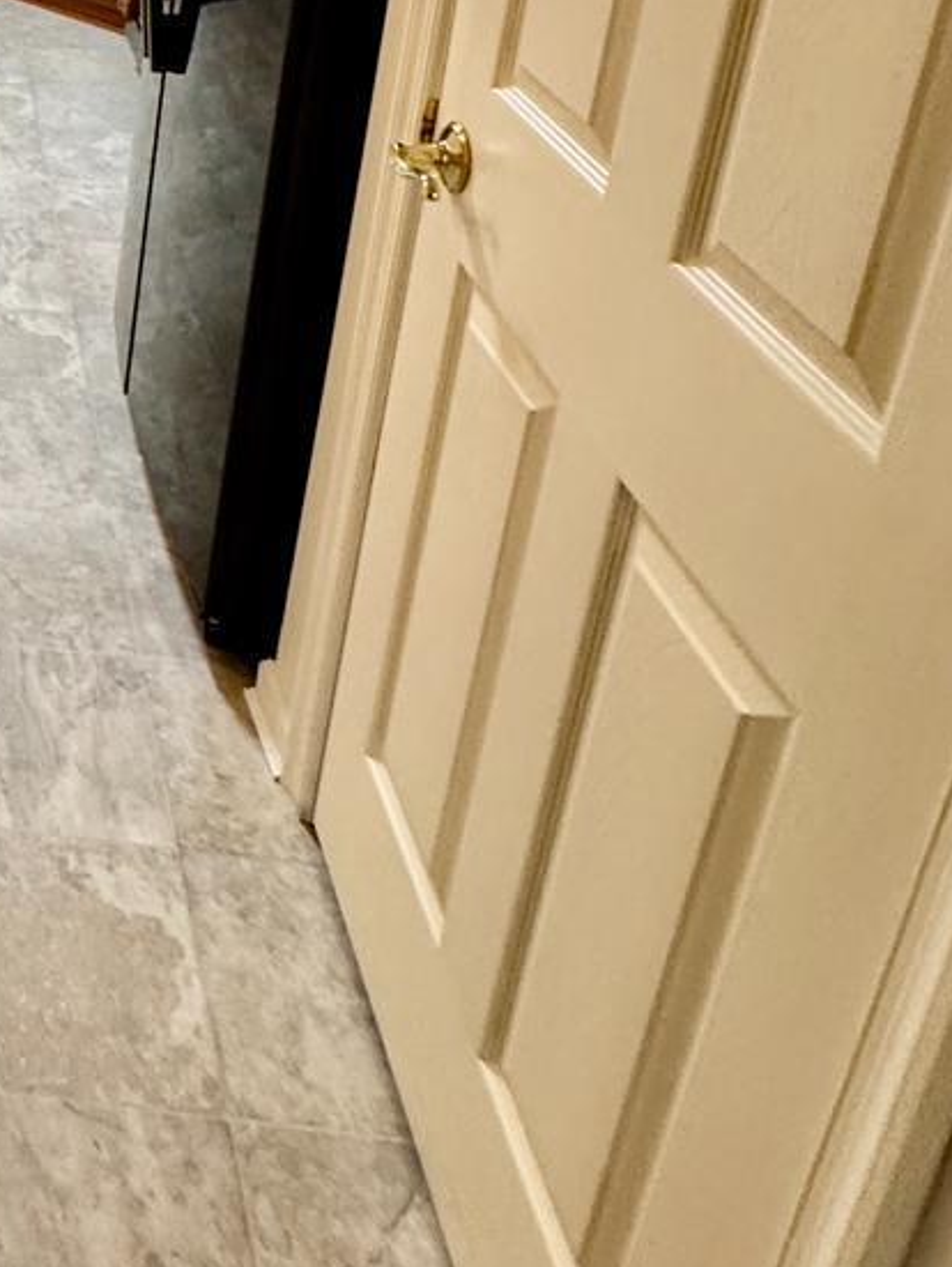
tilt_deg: -18.6
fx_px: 1428
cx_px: -253
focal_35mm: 39
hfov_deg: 30.1
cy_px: -9
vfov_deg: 41.4
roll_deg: -0.5
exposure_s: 1/60
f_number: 2.2
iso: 250
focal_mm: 2.22
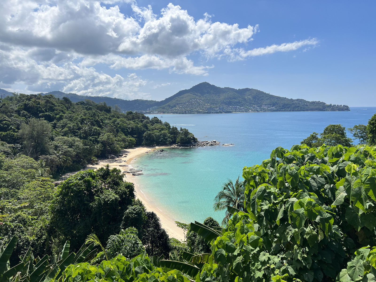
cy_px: 141
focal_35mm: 26
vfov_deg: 53.1
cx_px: 188
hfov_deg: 67.3
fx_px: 282
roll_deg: +1.0
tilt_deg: -6.9
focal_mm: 5.7
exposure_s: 1/8696
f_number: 1.5
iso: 50
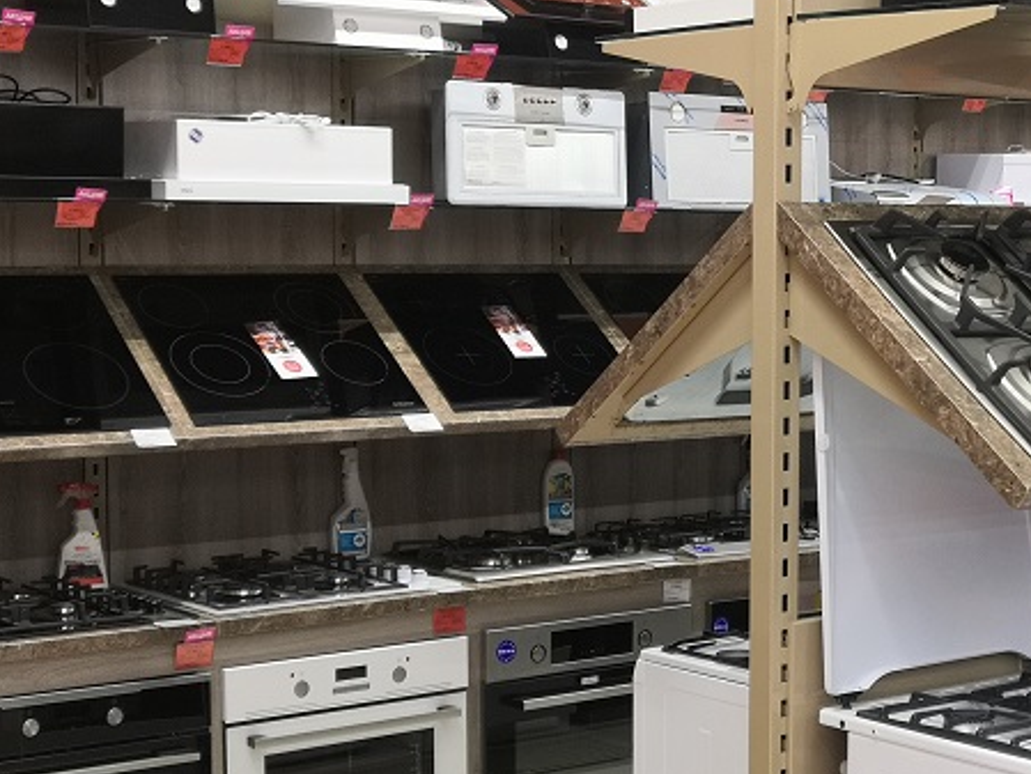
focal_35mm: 73
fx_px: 2175
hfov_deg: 26.2
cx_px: 806
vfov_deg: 20.2
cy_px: 436
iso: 100
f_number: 1.8
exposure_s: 1/50
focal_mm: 3.95
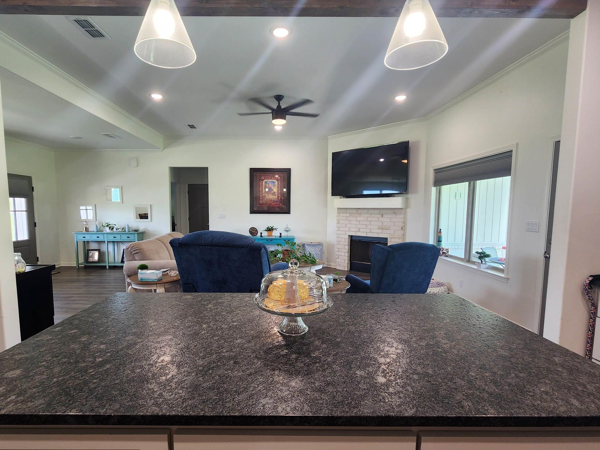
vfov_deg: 78.0
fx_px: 277
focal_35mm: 16
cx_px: 276
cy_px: 237
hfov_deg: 94.3
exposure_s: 1/60
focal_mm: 2.2
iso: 125
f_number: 2.2
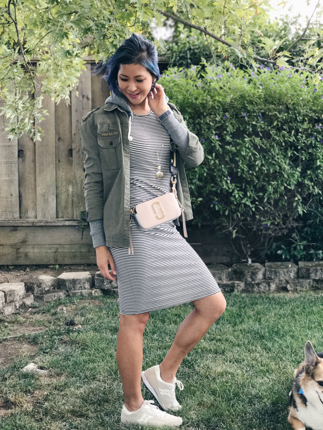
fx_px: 709
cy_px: 215
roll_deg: +0.6
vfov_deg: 33.8
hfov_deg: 25.7
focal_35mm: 57
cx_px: 162
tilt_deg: -7.0
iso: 125
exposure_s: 1/60
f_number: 2.8
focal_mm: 6.6
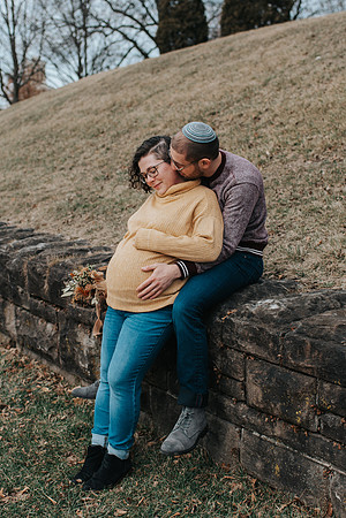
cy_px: 258
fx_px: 777
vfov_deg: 37.0
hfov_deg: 25.1
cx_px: 155
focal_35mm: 54
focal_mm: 35
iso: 180
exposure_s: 1/800
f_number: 3.2
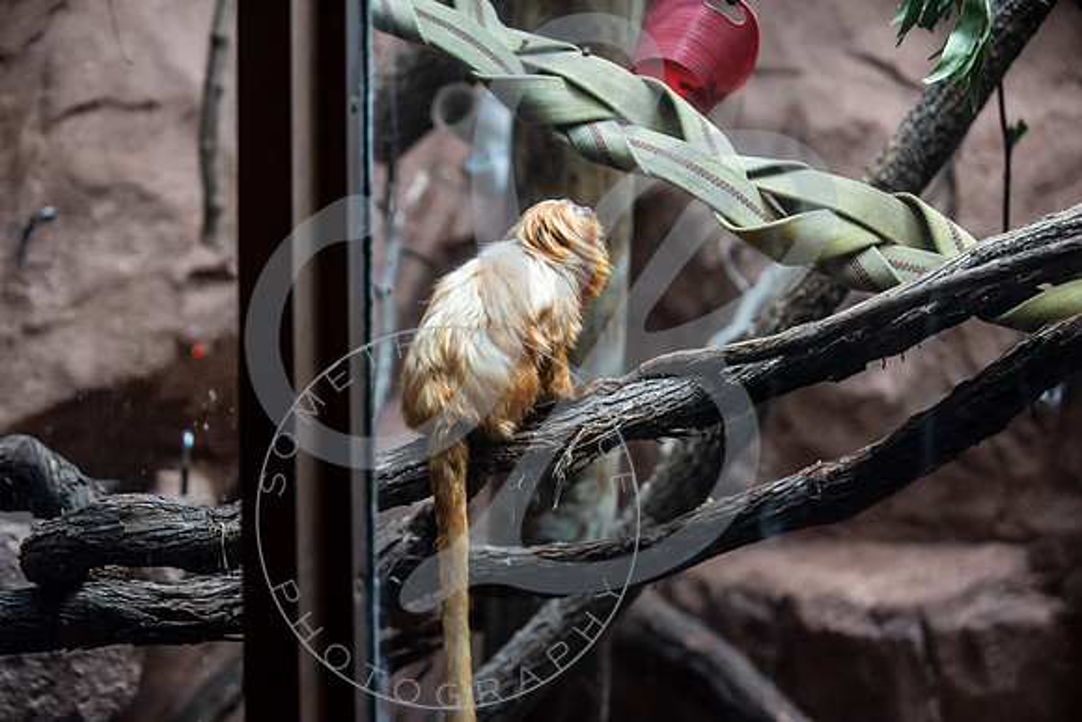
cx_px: 526
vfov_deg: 18.5
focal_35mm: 74
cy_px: 360
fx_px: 2211
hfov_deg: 27.5
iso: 1000
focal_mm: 70
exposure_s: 1/160
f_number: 2.8
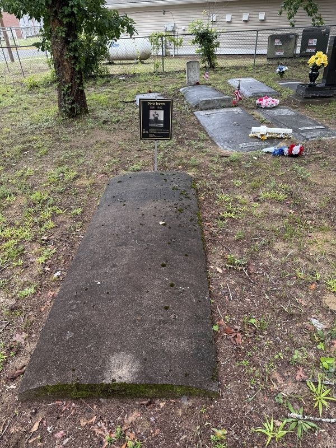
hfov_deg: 56.8
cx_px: 168
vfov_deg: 71.6
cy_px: 224
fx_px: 311
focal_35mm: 24
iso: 100
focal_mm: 6.76
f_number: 1.78
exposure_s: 1/689
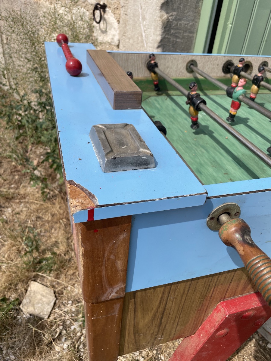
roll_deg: -5.6
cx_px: 136
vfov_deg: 67.3
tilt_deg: -35.4
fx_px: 271
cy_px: 180
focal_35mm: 26
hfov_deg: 53.1
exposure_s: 1/3731
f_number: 1.6
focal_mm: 4.2
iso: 32
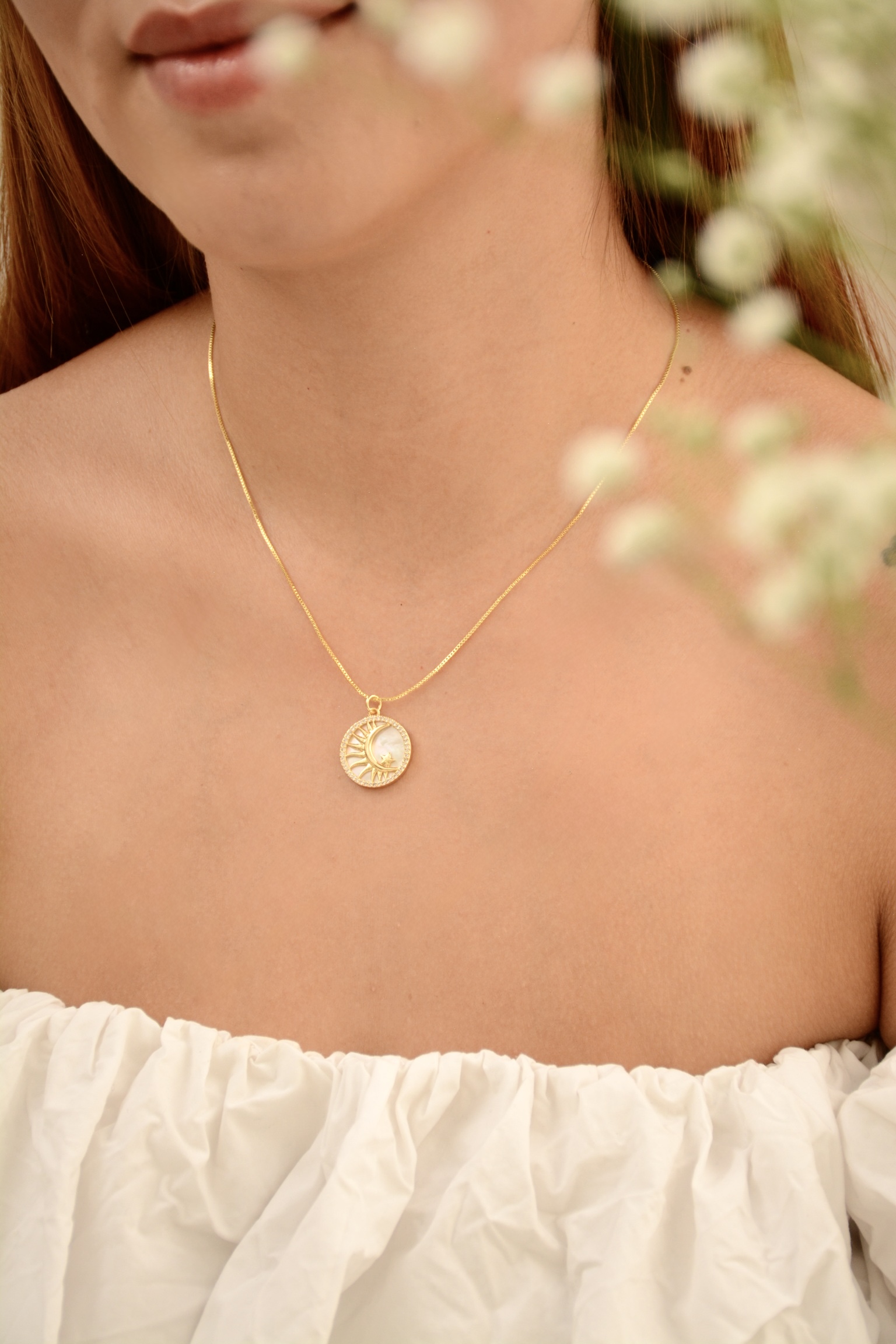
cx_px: 448
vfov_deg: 22.6
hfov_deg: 15.2
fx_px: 3360
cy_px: 672
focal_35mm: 90
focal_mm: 60
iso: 500
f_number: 6.3
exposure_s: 1/640
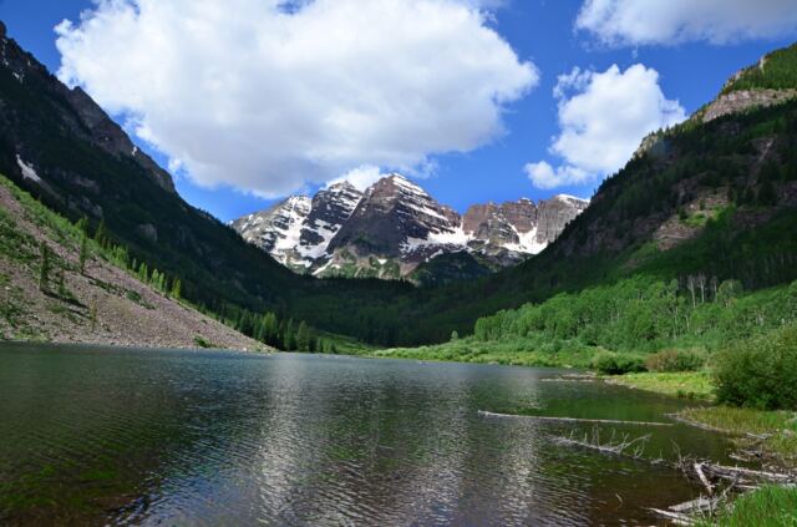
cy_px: 264
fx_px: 596
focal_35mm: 27
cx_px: 398
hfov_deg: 67.5
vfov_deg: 47.7
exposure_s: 1/125
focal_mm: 18
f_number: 16
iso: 200
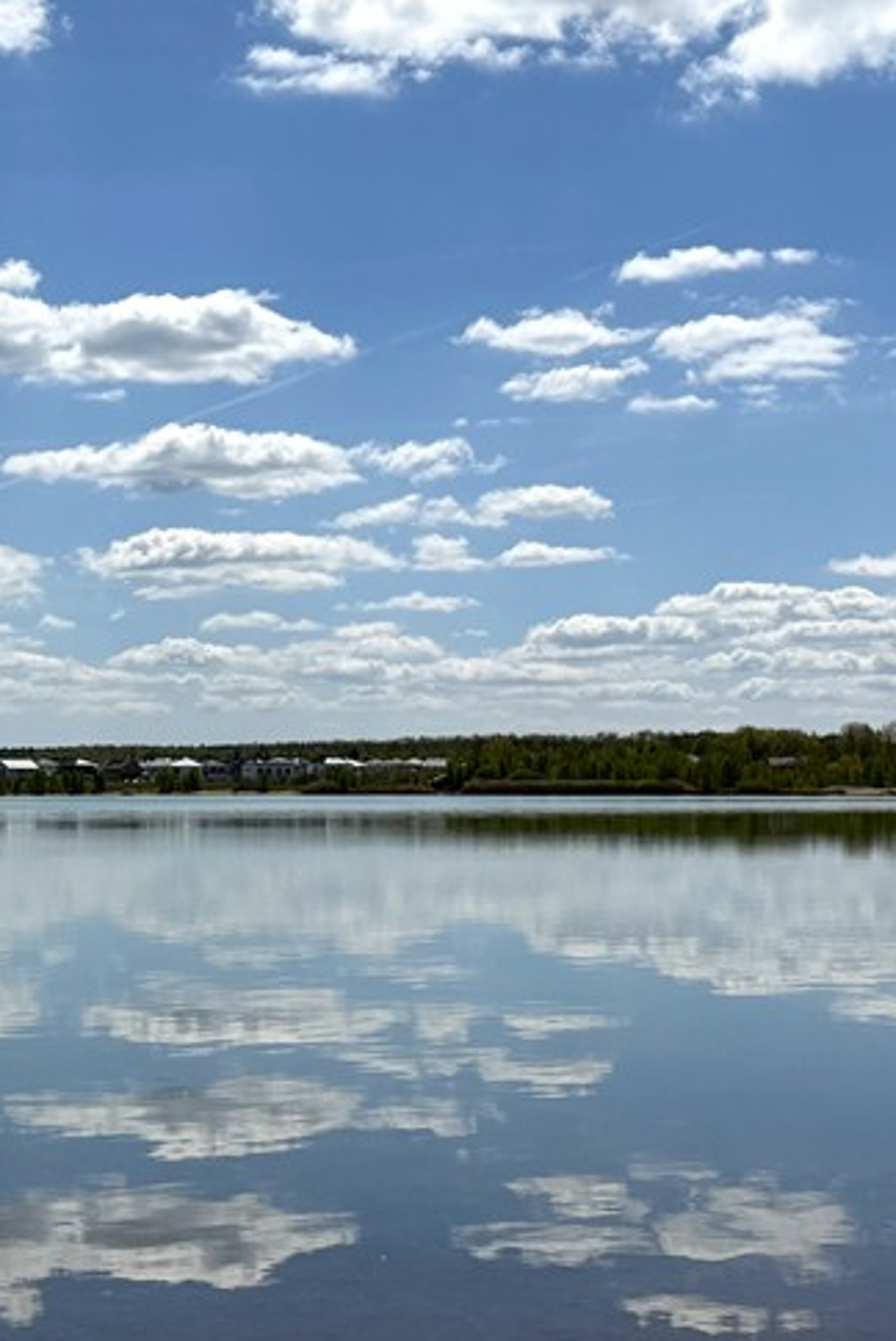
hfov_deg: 16.7
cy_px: 813
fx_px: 3019
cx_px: 163
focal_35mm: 81
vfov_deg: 25.0
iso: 100
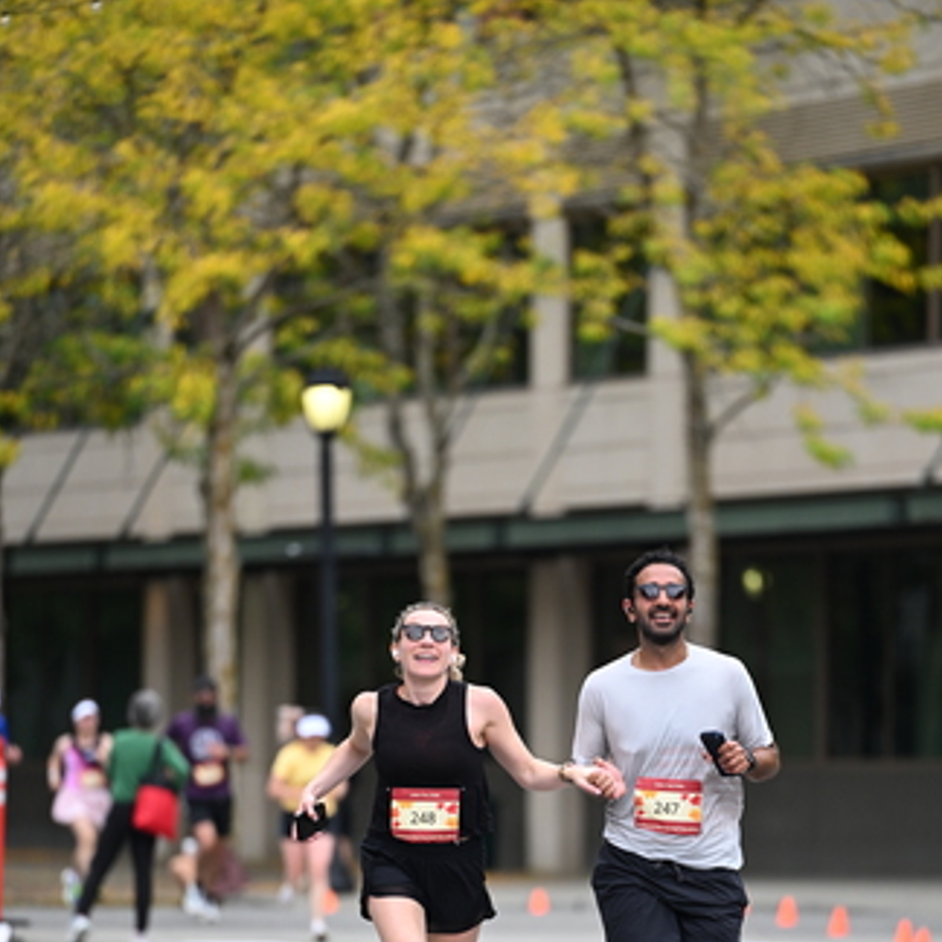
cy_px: 785
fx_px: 8898
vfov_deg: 6.1
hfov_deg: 6.1
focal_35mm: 289
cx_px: 525
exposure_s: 1/2000
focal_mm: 200
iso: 640
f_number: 2.8
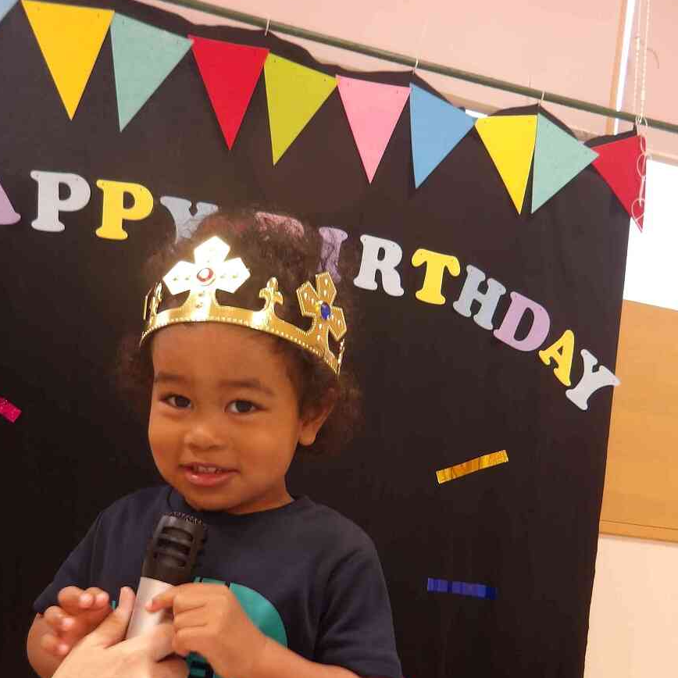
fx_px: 842
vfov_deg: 43.5
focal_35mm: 38
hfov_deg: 43.8
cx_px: 296
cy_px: 428
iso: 100
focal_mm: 4.9
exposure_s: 1/31
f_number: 3
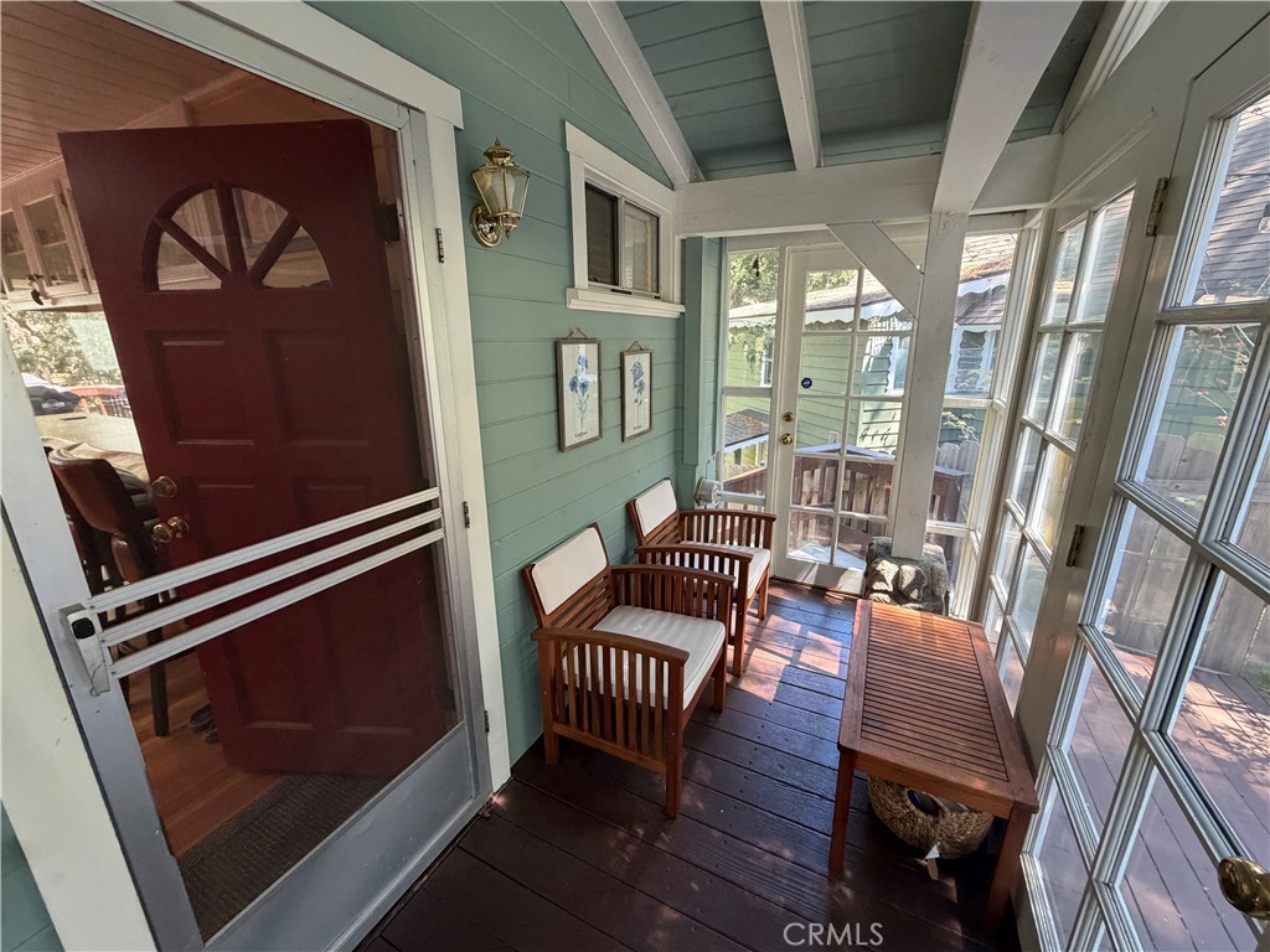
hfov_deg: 102.1
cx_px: 635
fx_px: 514
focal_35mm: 14
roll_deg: +0.7
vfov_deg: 85.7
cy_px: 476
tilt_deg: -15.3
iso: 320
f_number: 2.2
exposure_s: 1/100
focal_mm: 2.22
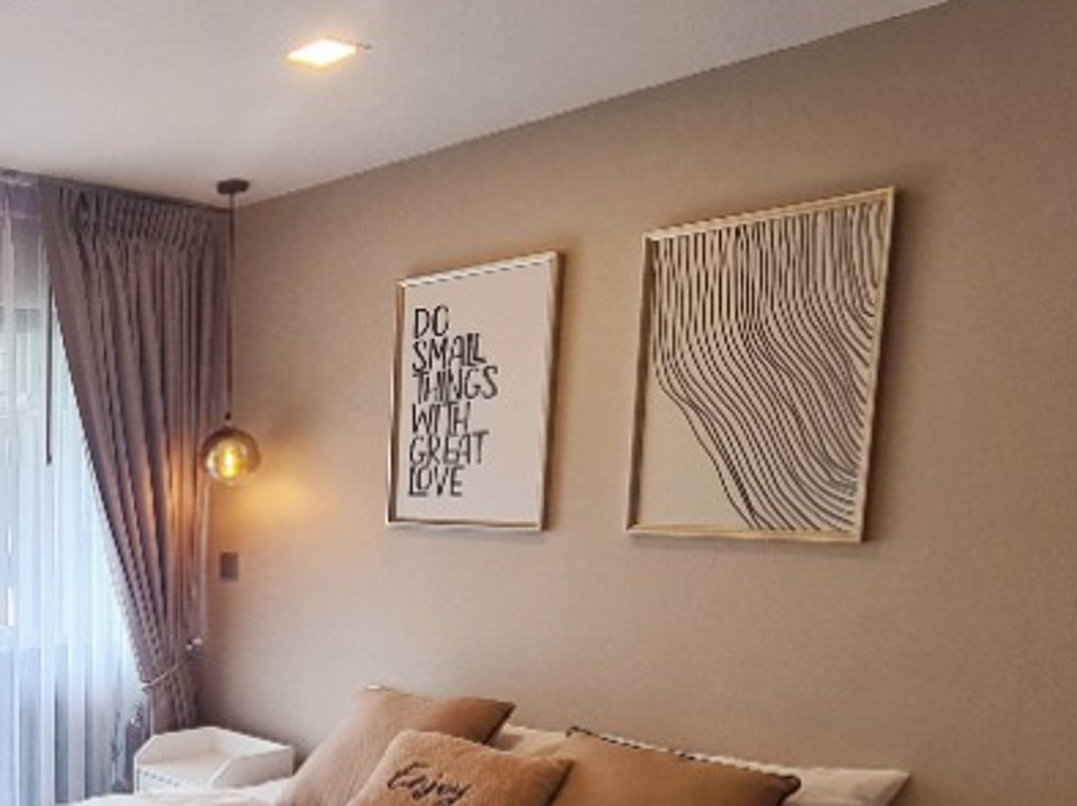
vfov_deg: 41.1
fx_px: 1026
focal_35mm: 33
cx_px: 46
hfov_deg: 47.7
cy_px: 645
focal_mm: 2.2
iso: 100
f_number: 2.2
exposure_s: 1/100
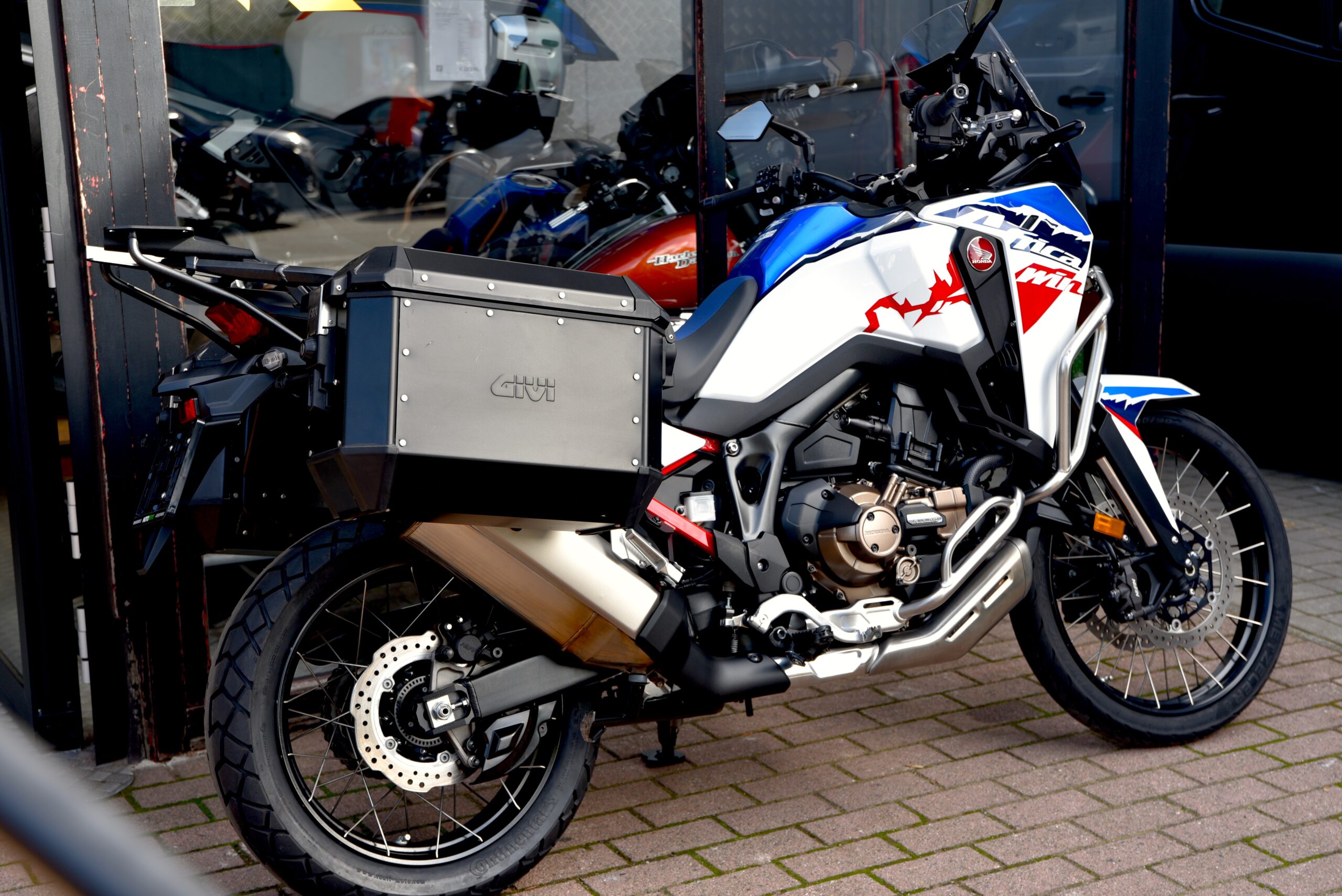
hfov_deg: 35.6
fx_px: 2088
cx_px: 671
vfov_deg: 24.2
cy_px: 448
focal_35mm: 56
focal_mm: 56
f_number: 5
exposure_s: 1/100
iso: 200
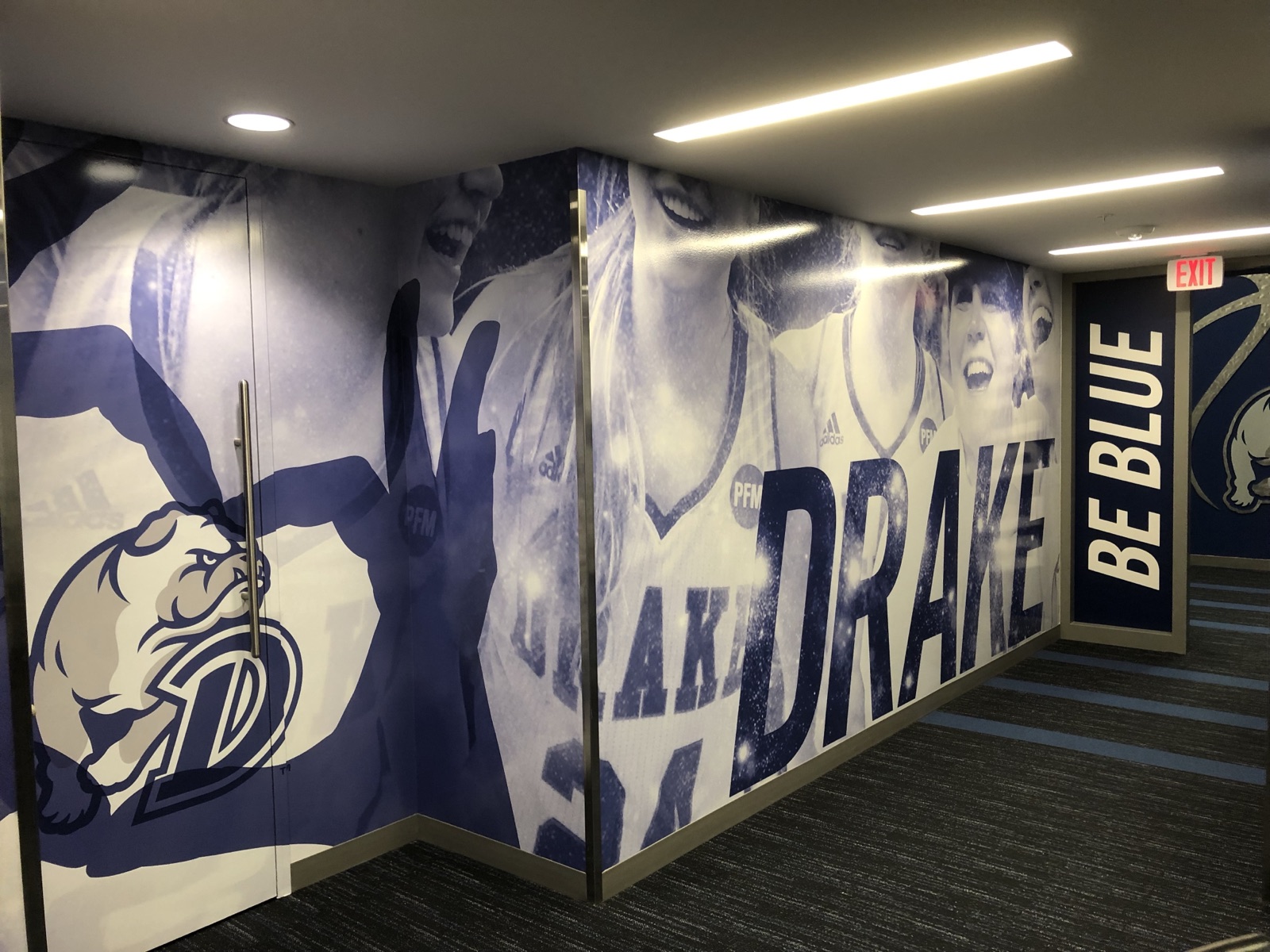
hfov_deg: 63.4
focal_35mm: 28
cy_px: 476
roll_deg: +1.8
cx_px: 635
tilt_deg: -5.2
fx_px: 1027
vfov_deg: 49.7
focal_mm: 3.99
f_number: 1.8
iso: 40
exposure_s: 1/15
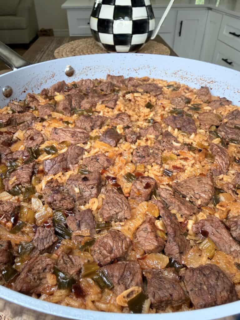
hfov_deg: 56.8
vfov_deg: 71.6
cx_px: 120
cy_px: 160
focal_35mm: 24
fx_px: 222
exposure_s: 1/120
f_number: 2.2
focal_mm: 2.22
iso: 100
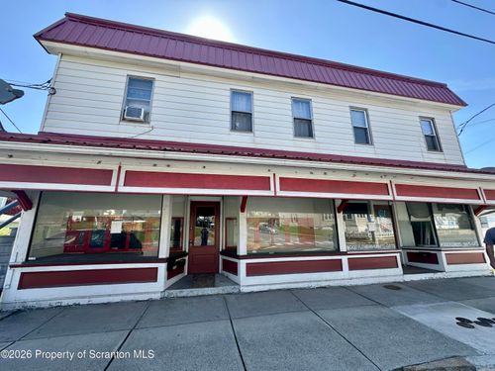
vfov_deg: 85.7
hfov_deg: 102.1
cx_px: 248
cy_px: 186
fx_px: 200
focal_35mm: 14
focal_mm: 2.22
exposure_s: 1/425
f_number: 2.2
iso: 40
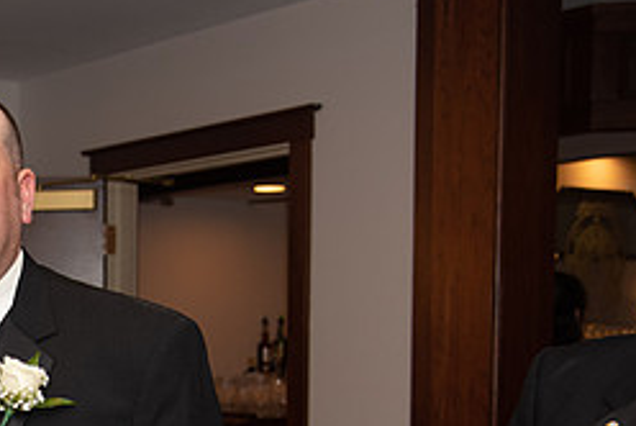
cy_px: 443
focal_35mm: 83
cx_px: -26
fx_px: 1468
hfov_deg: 23.3
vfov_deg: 16.1
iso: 800
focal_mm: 35
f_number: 4
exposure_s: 1/200
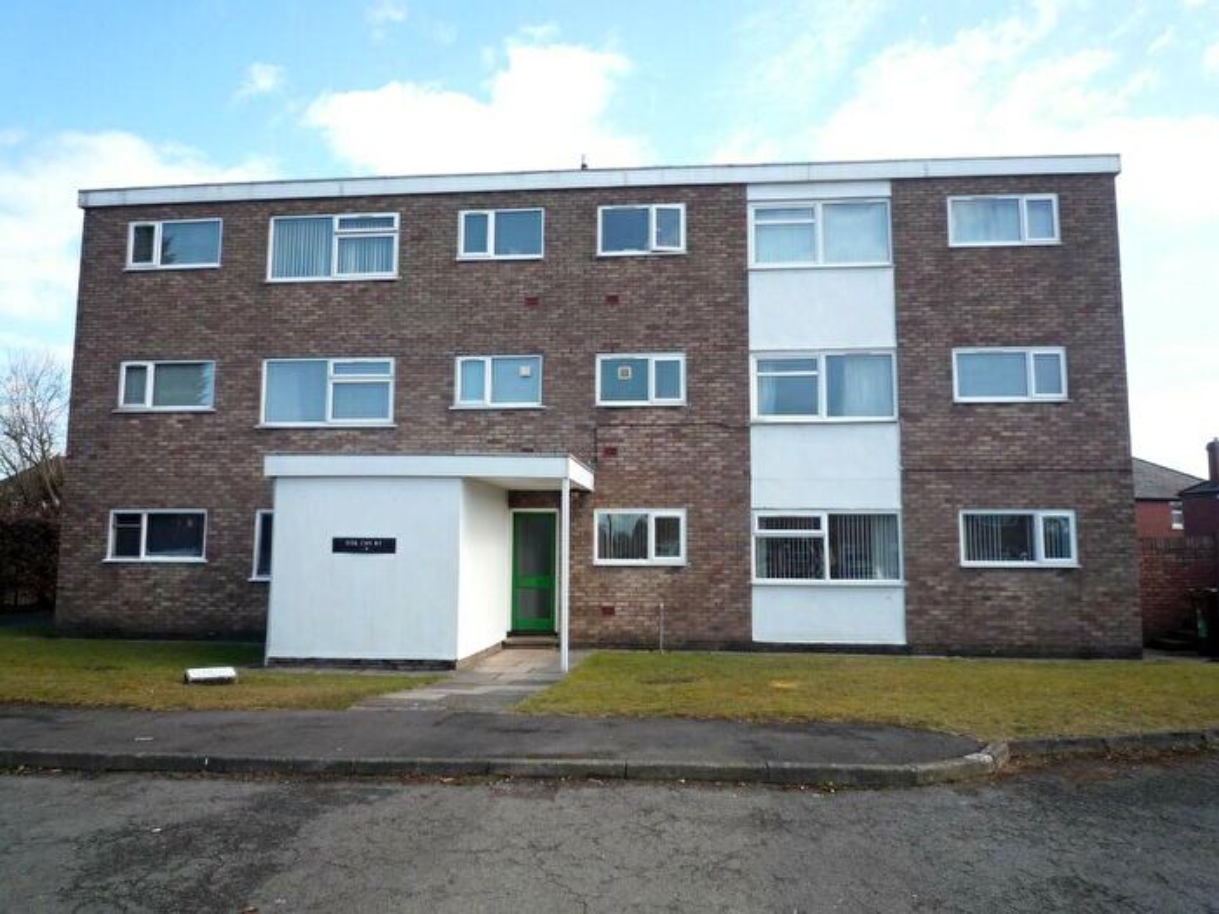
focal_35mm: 25
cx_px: 610
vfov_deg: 54.9
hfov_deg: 69.4
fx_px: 880
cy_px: 457
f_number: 2.8
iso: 100
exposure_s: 1/500
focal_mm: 4.4
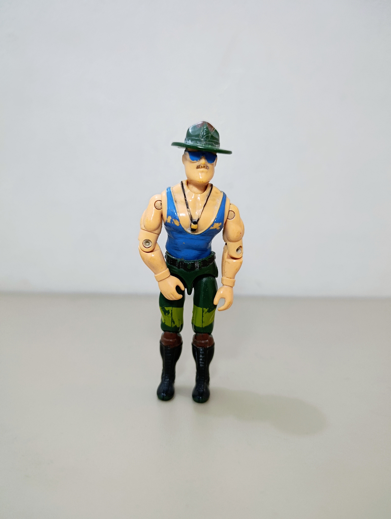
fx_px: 346
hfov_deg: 59.0
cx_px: 196
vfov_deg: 73.8
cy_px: 260
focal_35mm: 23
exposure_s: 1/33.3
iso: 953
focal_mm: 6.11
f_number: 1.65
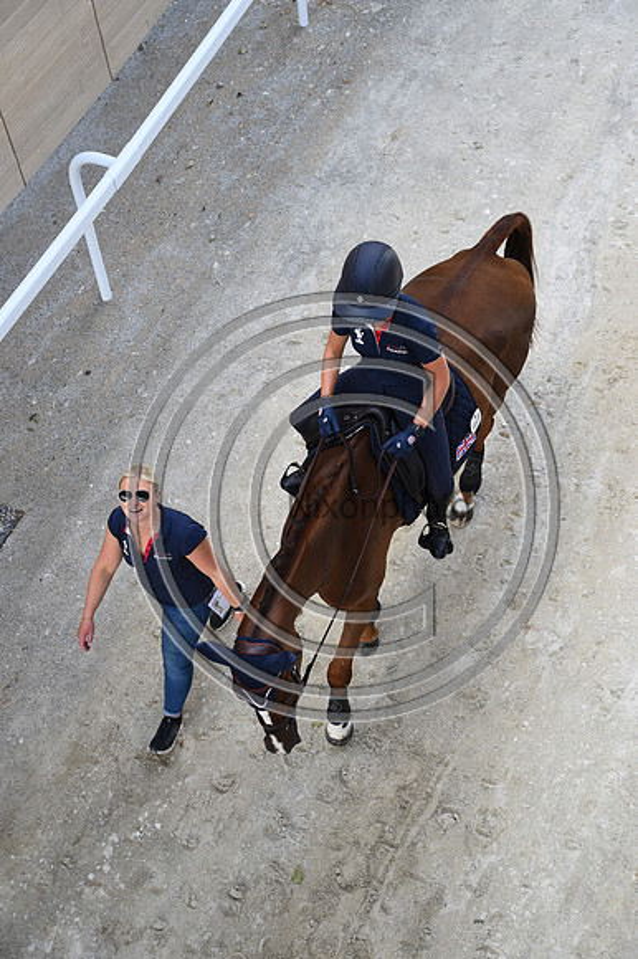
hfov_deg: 26.0
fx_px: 1384
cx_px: 319
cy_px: 480
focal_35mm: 52
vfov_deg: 38.2
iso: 800
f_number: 4.5
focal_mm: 52
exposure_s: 1/800
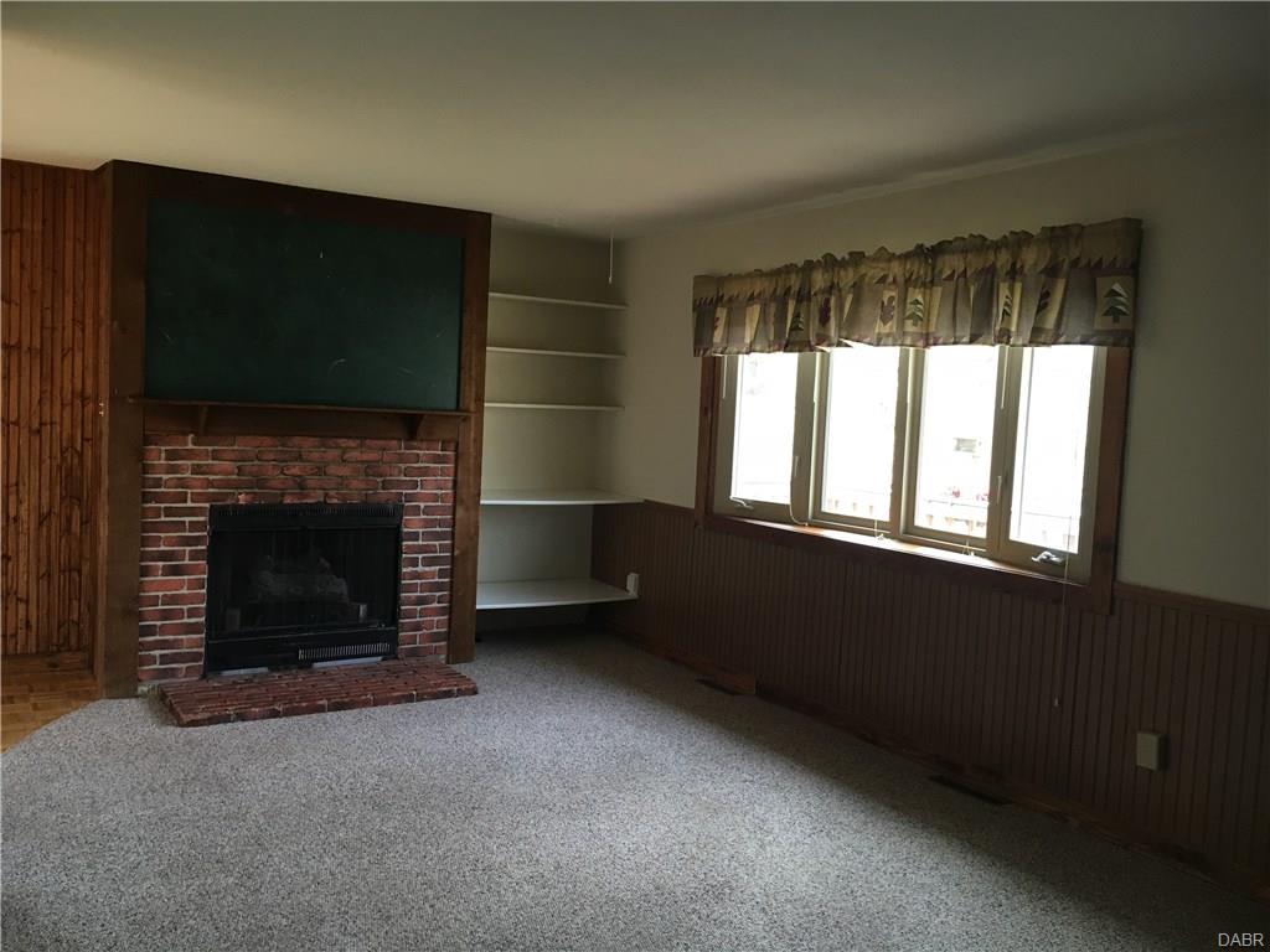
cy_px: 476
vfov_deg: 48.2
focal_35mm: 29
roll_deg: -2.5
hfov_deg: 61.7
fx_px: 1064
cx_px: 635
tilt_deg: -3.9
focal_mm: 4.15
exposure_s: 1/30
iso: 80
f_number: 2.2
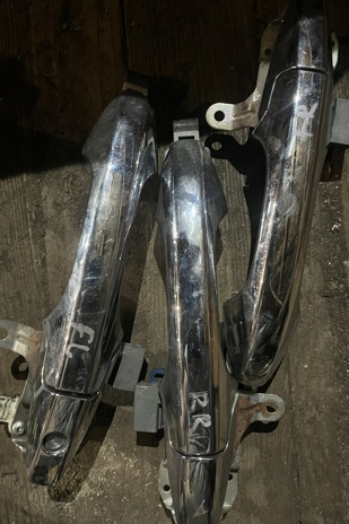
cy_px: 257
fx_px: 407
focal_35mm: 28
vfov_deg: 65.5
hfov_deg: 46.4
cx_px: 183
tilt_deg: -85.7
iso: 800
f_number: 1.6
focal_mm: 5.1
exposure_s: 1/25
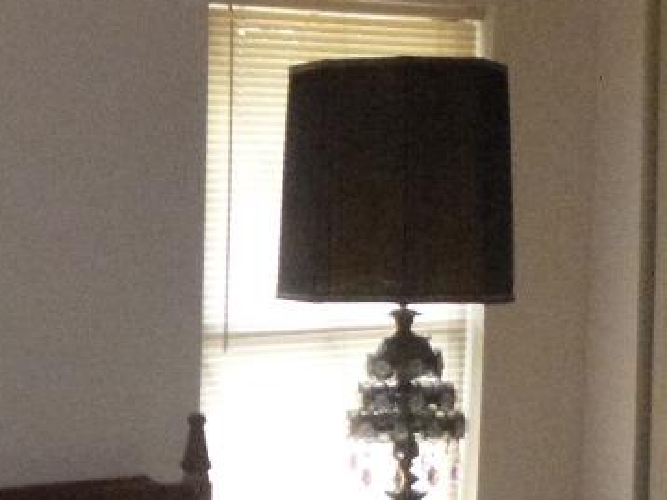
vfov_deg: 14.8
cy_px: 350
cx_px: -13
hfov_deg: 19.1
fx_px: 1927
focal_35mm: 100
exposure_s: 1/60
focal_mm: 4.5
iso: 800
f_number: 3.1
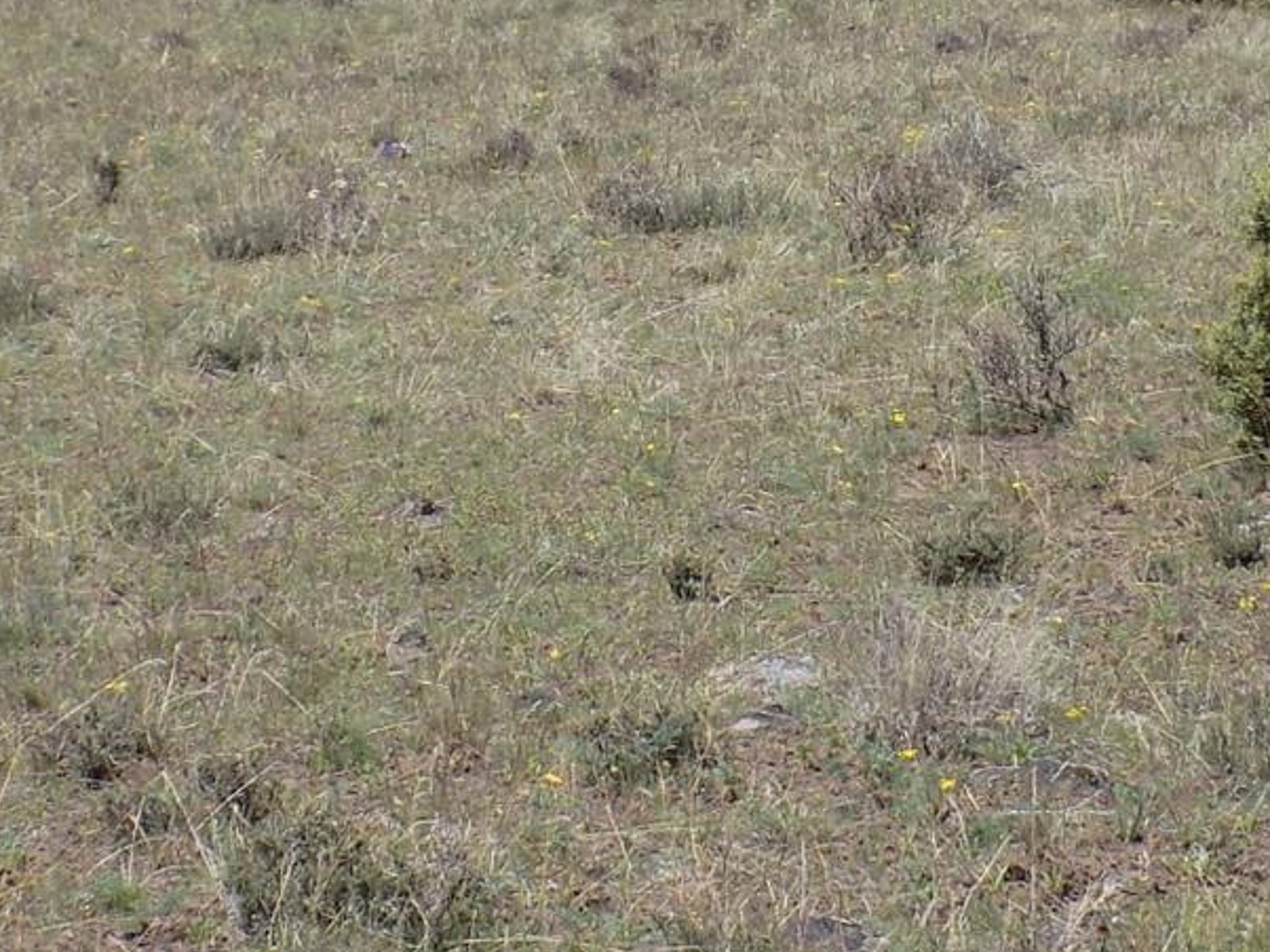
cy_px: 108
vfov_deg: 9.1
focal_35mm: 162
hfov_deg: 12.2
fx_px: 5941
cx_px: 684
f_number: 4.1
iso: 80
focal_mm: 11.5
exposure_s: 1/800
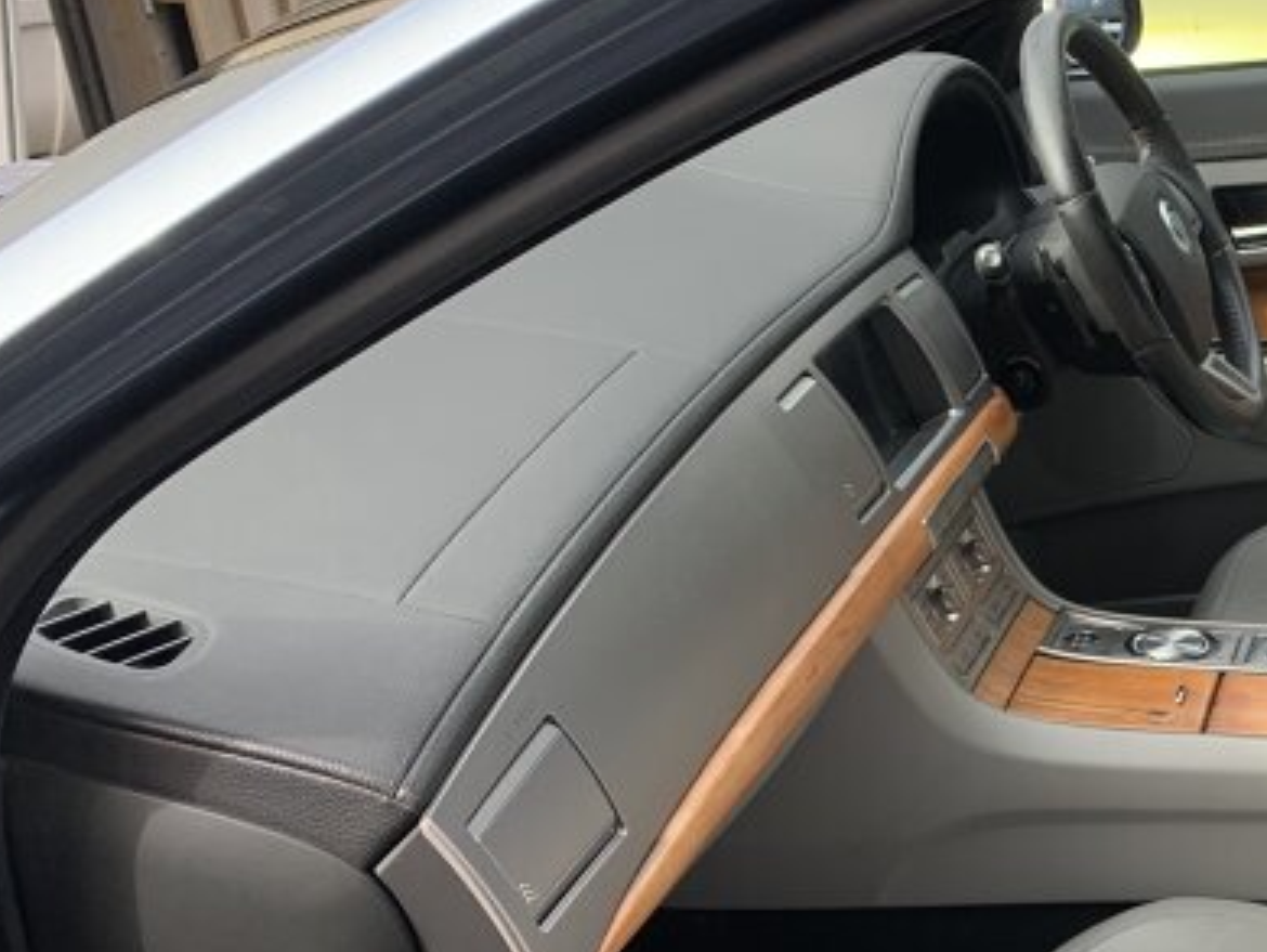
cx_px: 1413
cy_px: 811
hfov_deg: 28.9
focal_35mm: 60
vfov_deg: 23.9
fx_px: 2197
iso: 25
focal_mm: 4.25
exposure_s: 1/265
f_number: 1.8
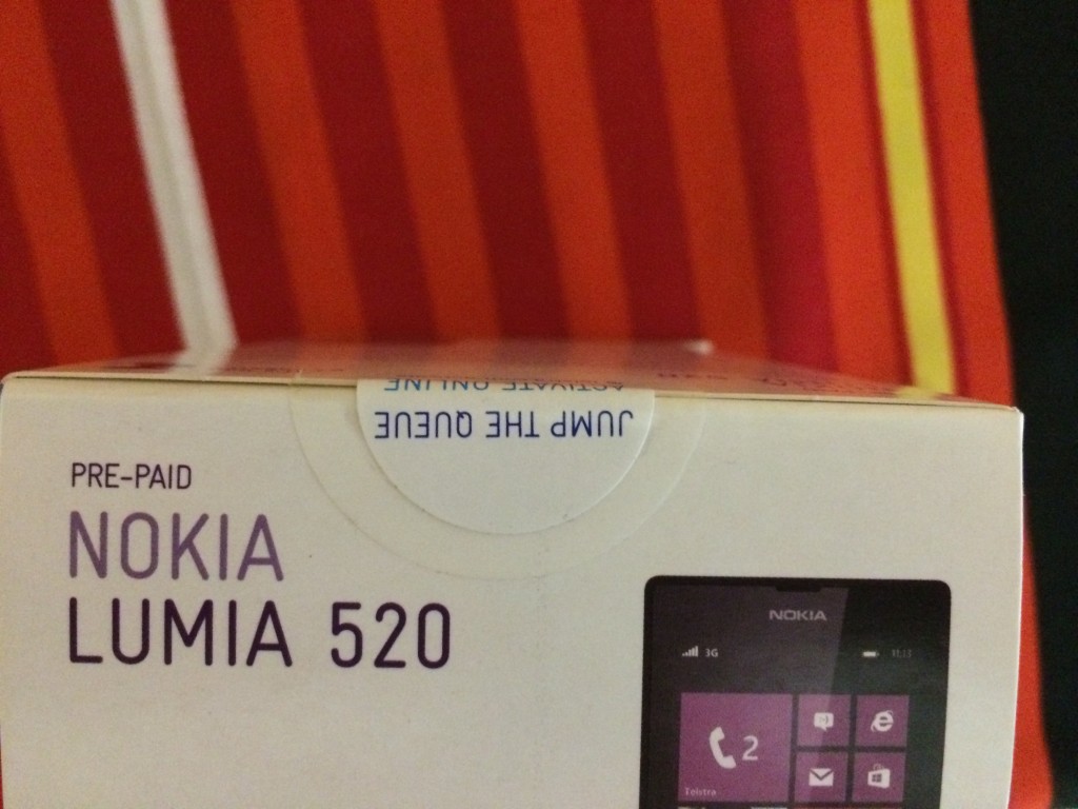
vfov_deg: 46.8
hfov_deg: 60.0
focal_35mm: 30
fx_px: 934
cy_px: 404
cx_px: 539
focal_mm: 4.12
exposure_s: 1/17
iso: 640
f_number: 2.2
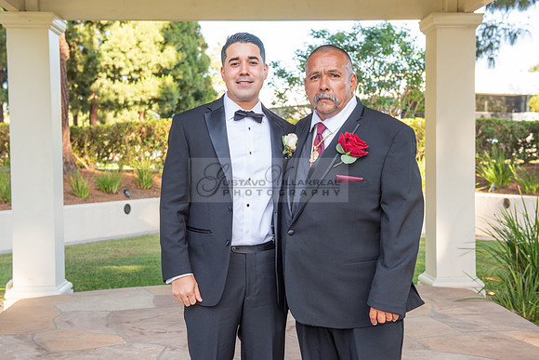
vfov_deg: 27.0
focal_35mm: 50
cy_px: 180
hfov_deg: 39.6
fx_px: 749
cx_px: 270
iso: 400
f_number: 5.6
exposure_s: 1/200
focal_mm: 50
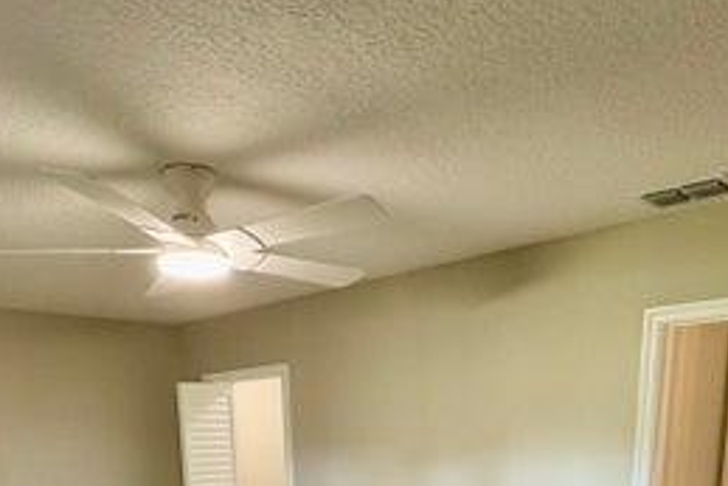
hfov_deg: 53.1
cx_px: 349
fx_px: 728
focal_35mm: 36
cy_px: 607
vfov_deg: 30.4
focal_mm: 2.22
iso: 160
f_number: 2.2
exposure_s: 1/60
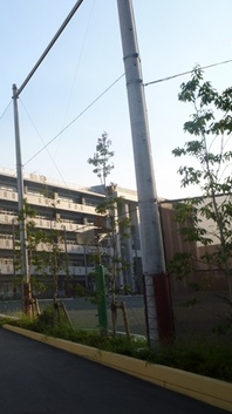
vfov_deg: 54.0
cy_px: 208
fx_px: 406
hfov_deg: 27.9
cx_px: -46
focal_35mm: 37
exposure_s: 1/320
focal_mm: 4.5
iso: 80
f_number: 4
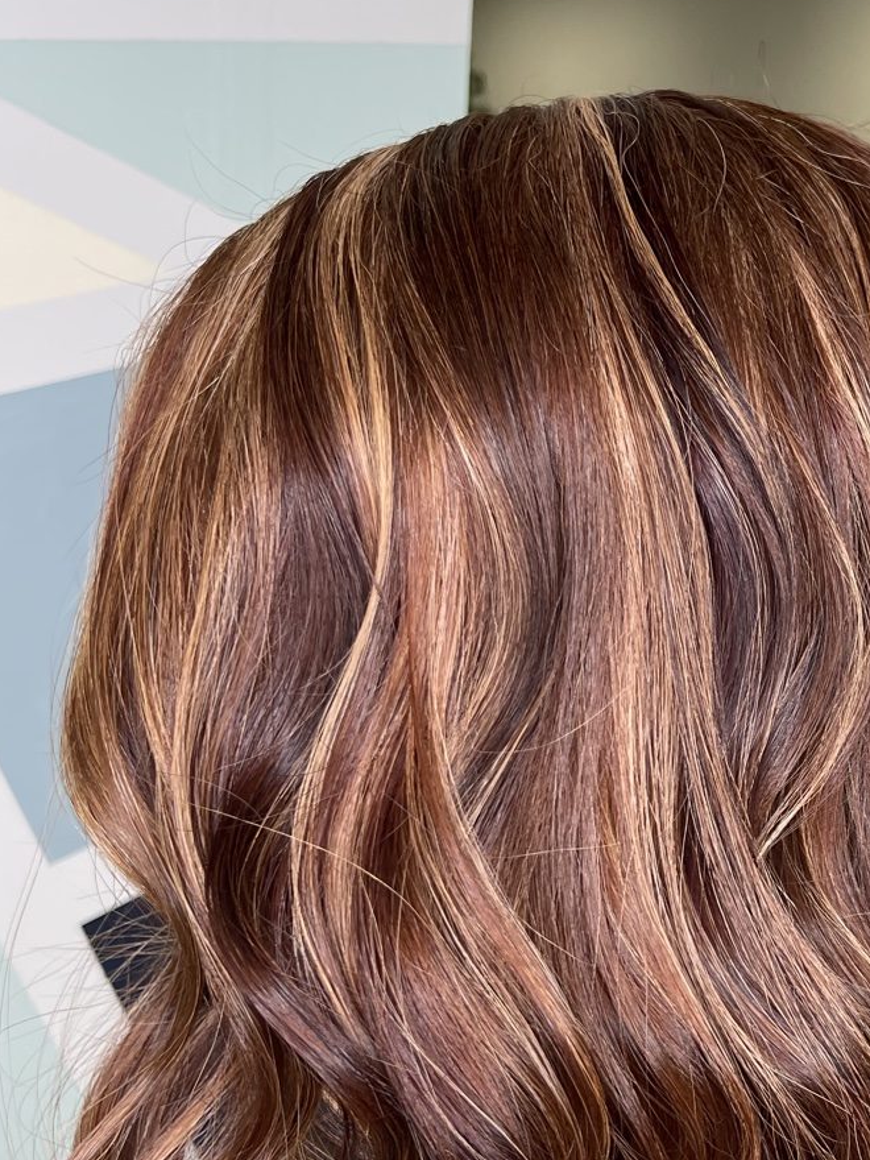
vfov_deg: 36.5
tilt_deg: -14.0
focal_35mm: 52
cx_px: 799
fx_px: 1743
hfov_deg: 27.0
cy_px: 761
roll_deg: -5.3
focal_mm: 5.1
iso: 50
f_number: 1.6
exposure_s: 1/120
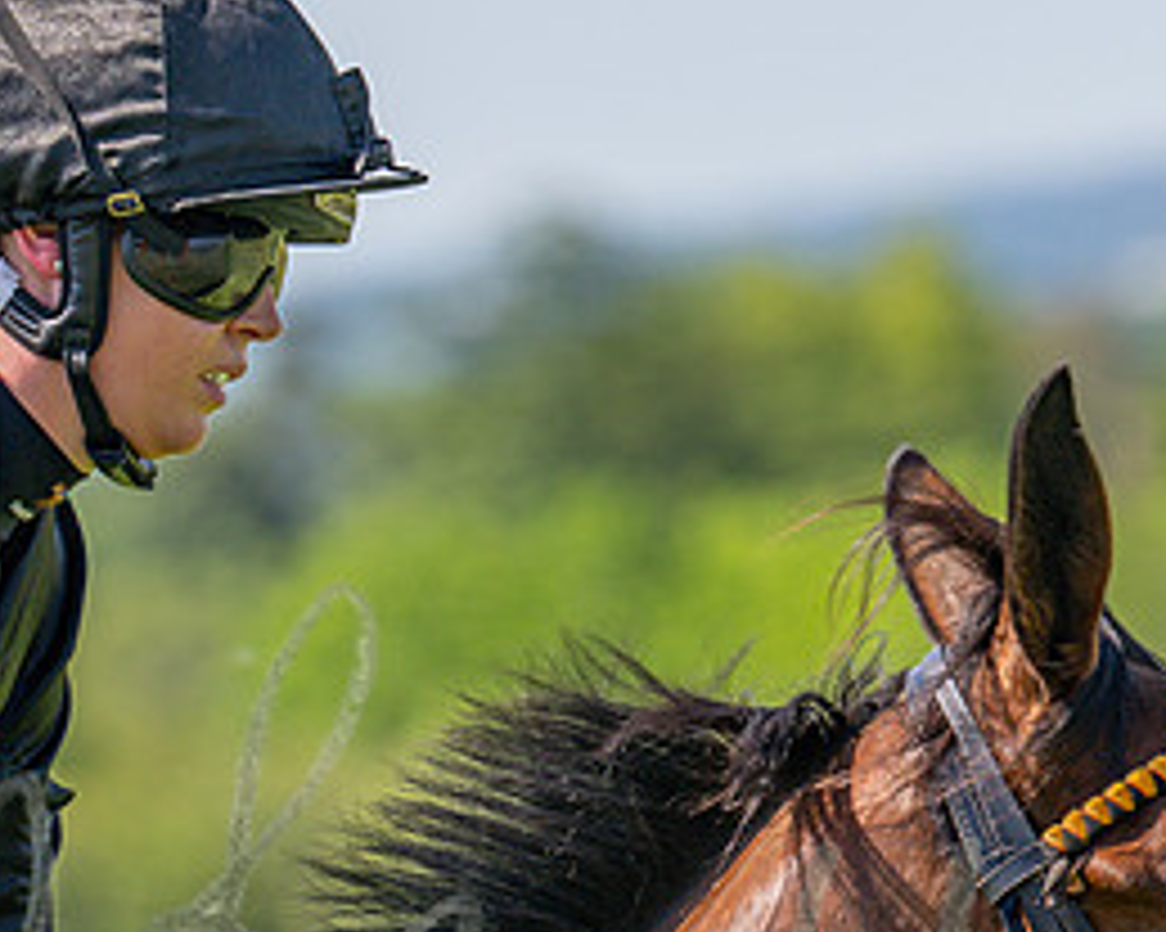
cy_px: 896
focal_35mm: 641
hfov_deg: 3.0
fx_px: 22112
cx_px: 545
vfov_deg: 2.4
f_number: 4
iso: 200
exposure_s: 1/1250
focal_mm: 175
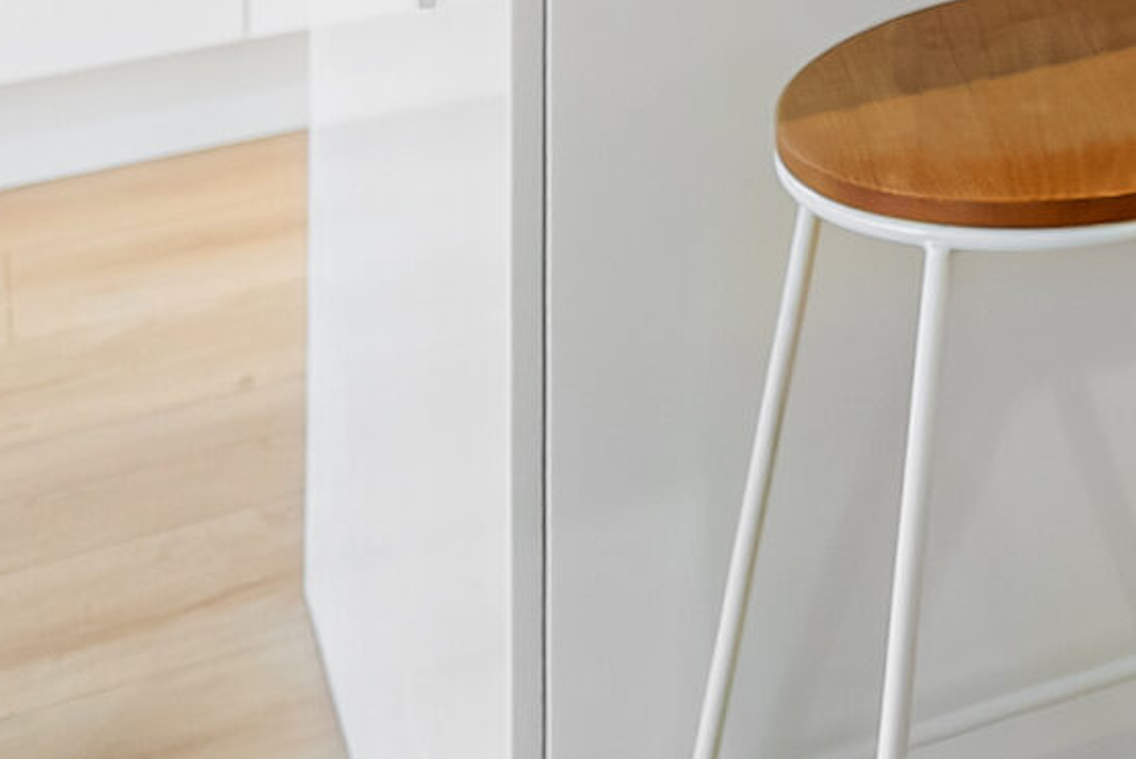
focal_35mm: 74
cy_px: -496
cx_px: 1825
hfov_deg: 21.6
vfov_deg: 16.3
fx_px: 2336
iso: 640
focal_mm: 16
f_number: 4.5
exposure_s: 1/250
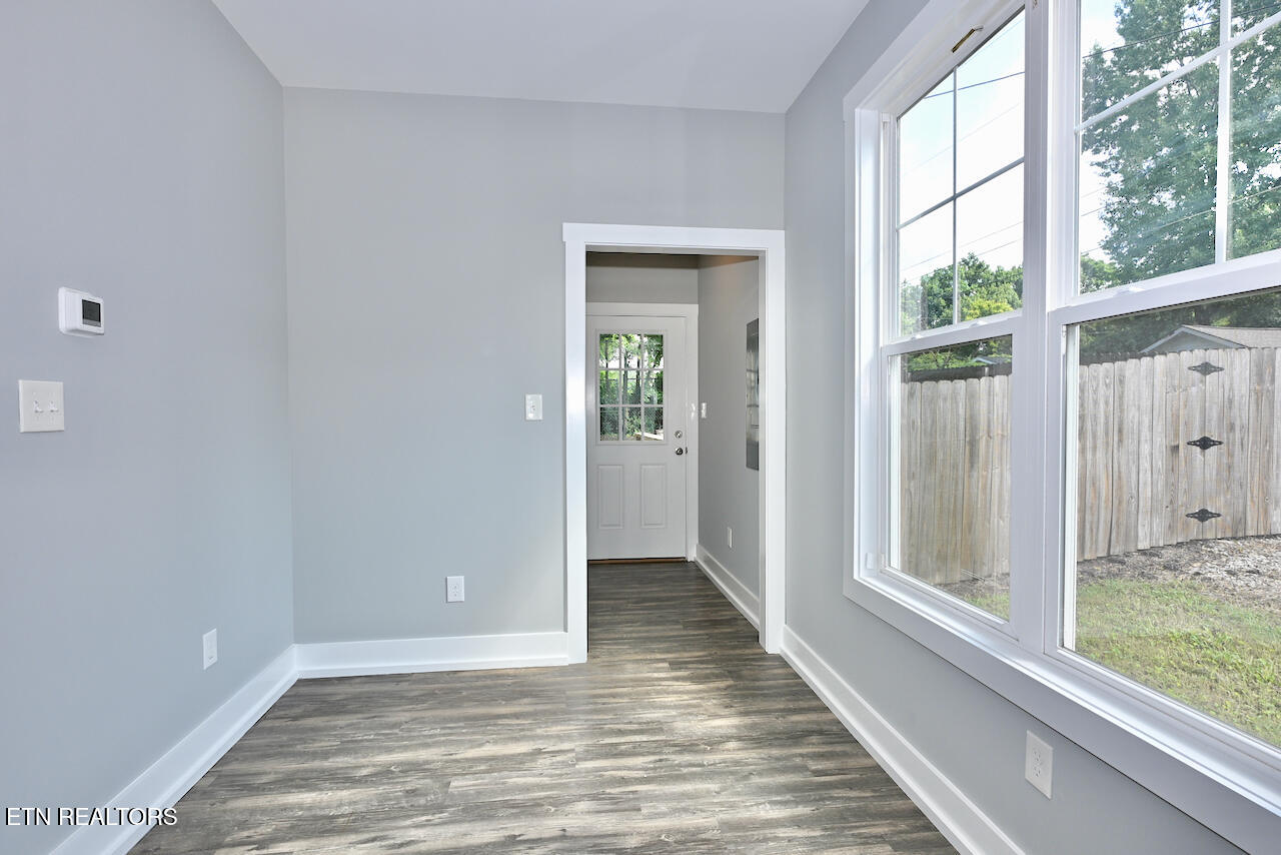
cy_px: 428
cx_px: 640
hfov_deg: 90.0
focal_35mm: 18
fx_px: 641
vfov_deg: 67.4
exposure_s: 1/125
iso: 160
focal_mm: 12
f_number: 5.6
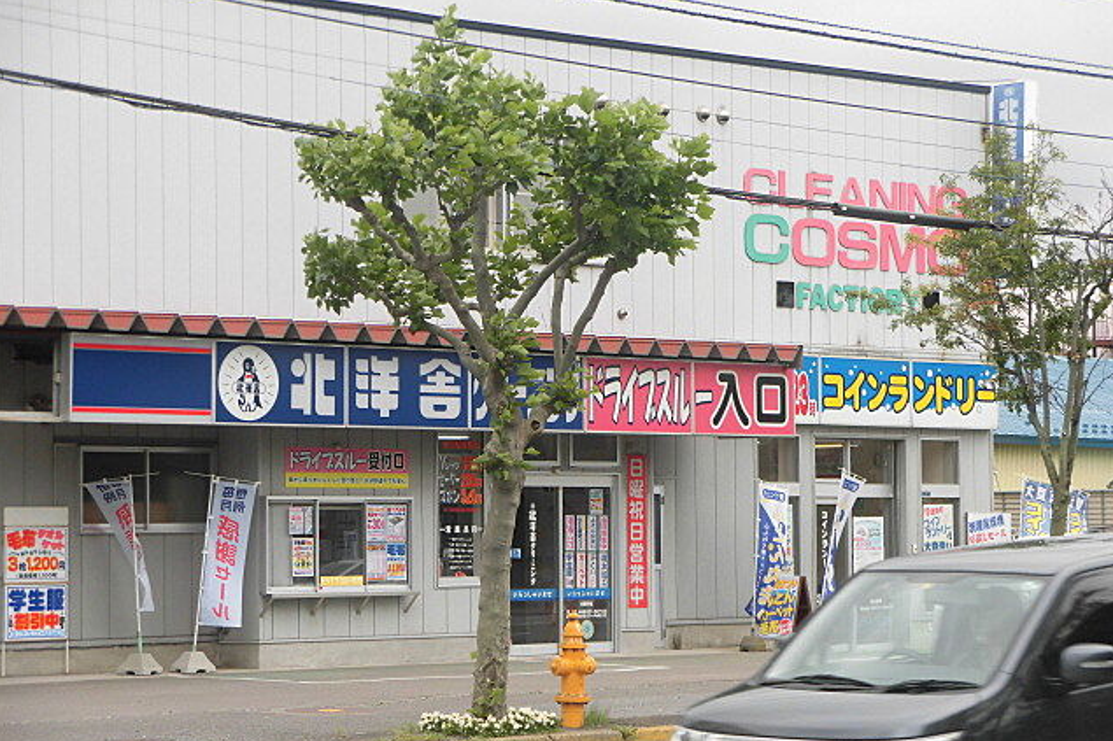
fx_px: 3369
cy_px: 384
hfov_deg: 18.8
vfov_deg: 12.6
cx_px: 554
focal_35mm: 109
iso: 100
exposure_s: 1/320
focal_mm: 18.63
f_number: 4.8
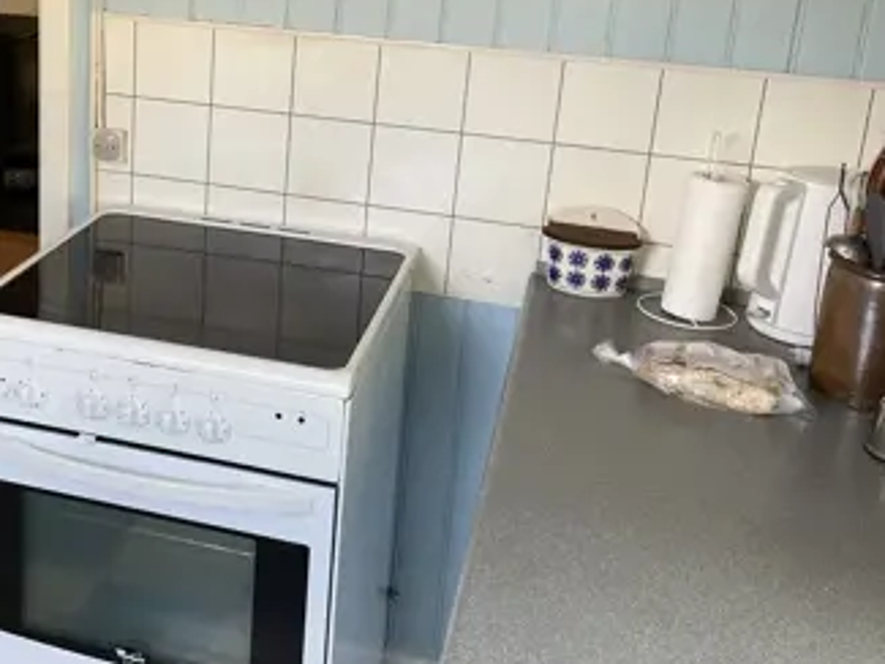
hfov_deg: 38.5
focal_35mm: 48
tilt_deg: -16.7
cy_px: 185
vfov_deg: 29.9
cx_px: 204
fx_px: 1228
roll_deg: -2.1
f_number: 1.6
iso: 100
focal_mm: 4.2
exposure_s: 1/121
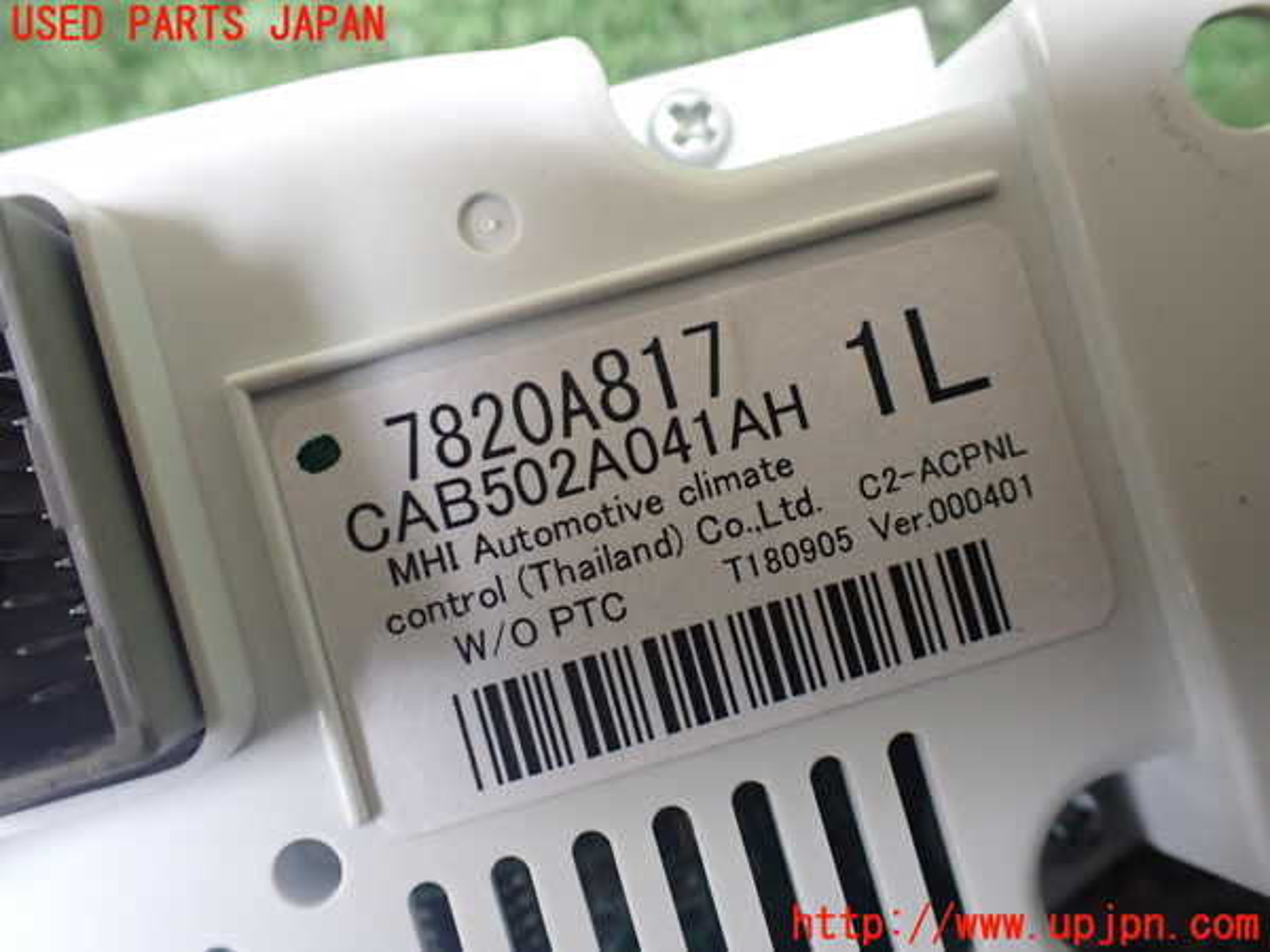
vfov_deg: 46.8
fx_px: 1101
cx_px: 635
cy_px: 476
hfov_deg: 60.0
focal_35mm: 30
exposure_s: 1/125
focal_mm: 5.4
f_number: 2.3
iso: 500
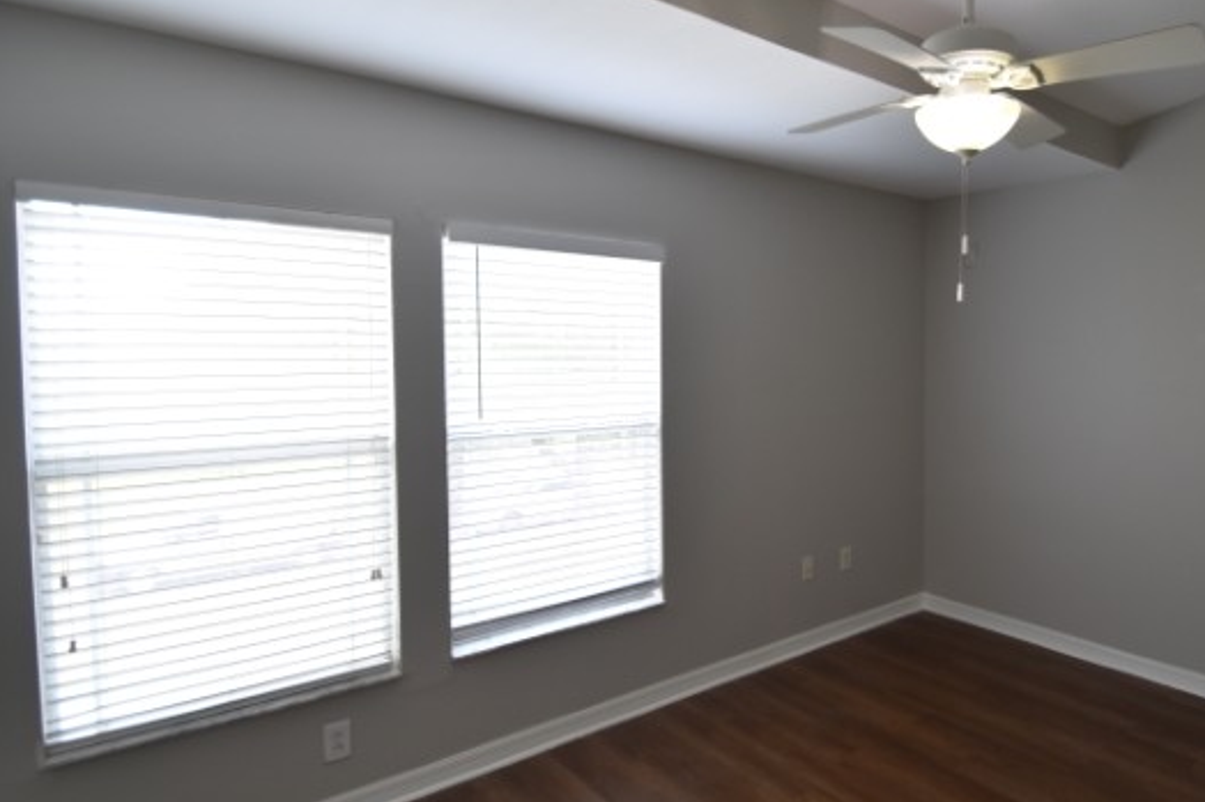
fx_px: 759
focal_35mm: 23
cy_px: 379
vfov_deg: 55.7
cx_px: 807
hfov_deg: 74.4
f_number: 4
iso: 400
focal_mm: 11
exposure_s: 1/60
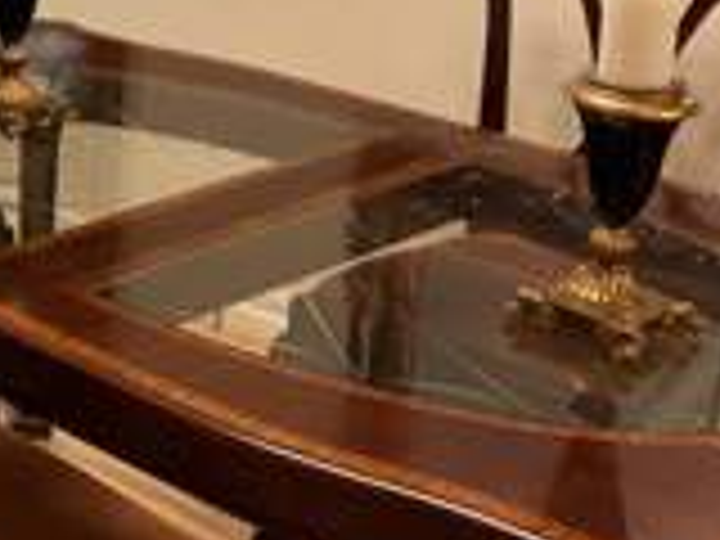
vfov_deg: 16.3
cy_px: -115
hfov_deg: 19.7
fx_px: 1810
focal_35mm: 87
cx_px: -346
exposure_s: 1/60
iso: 80
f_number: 1.8
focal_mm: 3
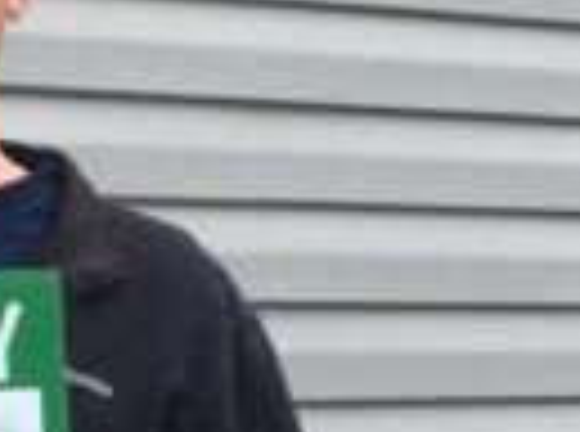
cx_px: -67
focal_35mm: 231
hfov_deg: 8.5
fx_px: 3860
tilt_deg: -7.7
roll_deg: -2.2
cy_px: 752
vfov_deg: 6.3
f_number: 2.2
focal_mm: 4.15
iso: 32
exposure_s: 1/565
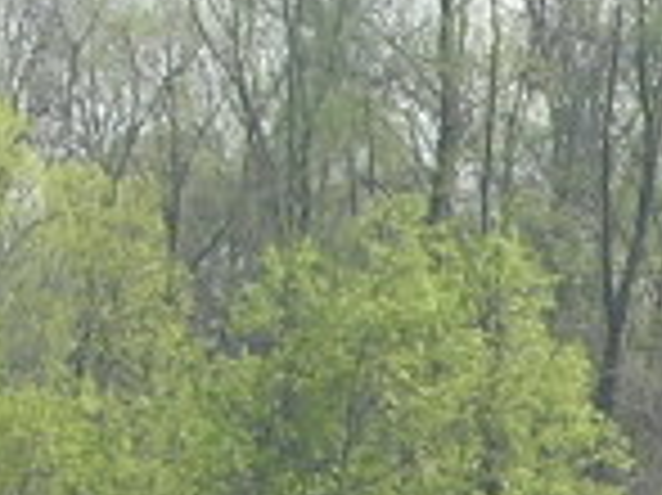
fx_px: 15038
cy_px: 1044
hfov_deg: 2.5
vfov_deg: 1.9
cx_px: 1765
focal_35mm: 787
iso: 64
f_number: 8.2
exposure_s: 1/108
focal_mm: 23.4
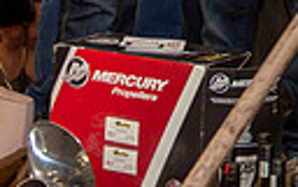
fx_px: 1348
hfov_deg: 12.2
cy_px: -229
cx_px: 410
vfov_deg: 7.5
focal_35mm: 166
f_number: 3.2
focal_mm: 36
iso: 800
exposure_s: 1/100
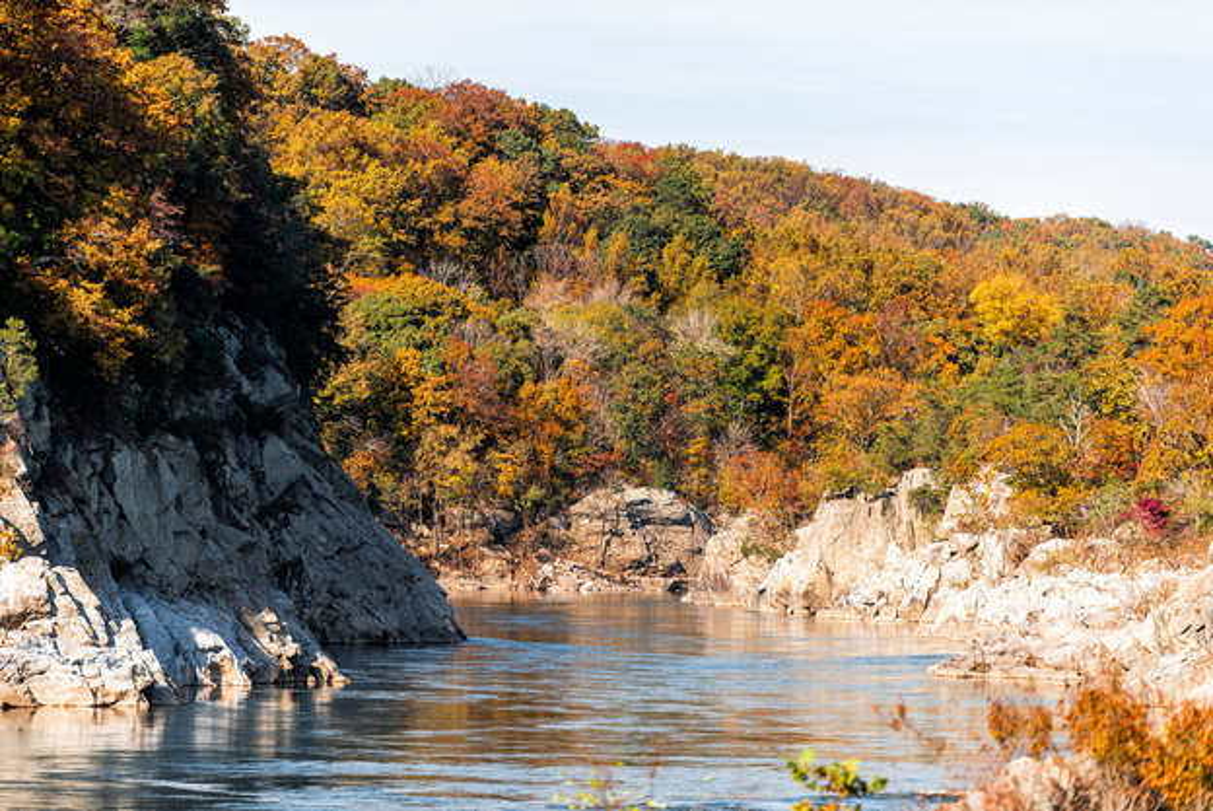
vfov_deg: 6.9
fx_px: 6743
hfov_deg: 10.3
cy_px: 406
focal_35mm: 200
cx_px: 606
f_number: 2.8
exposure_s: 1/1600
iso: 110
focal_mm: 200
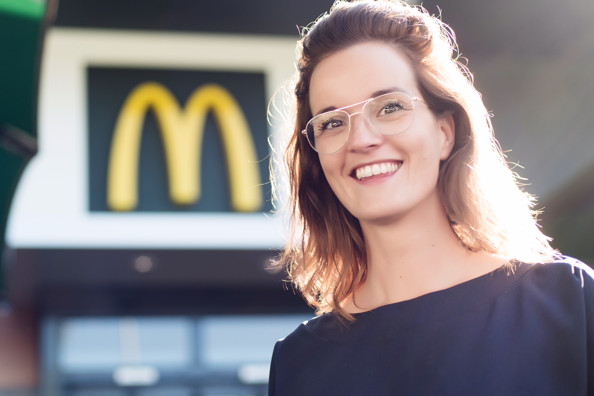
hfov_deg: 32.3
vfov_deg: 21.9
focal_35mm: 62
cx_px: 250
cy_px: 185
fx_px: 1023
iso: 64
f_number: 2.5
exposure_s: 1/320
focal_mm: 50
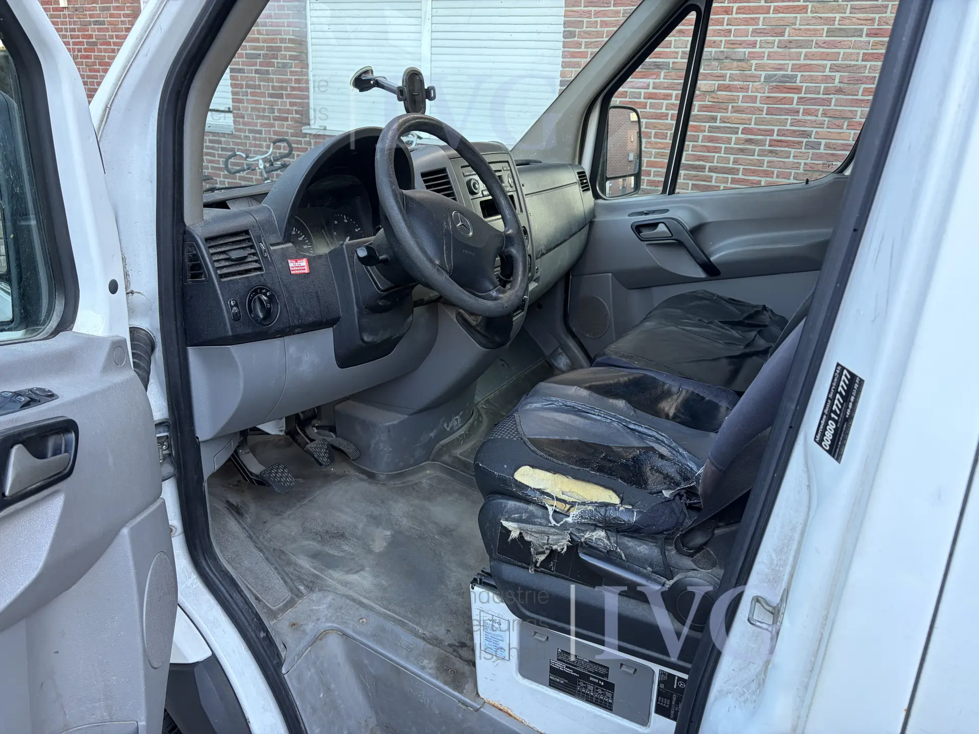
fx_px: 735
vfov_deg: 53.1
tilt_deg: -19.3
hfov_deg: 67.3
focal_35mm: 26
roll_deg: -1.7
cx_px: 490
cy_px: 367
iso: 100
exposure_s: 1/121
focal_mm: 5.96
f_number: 1.6
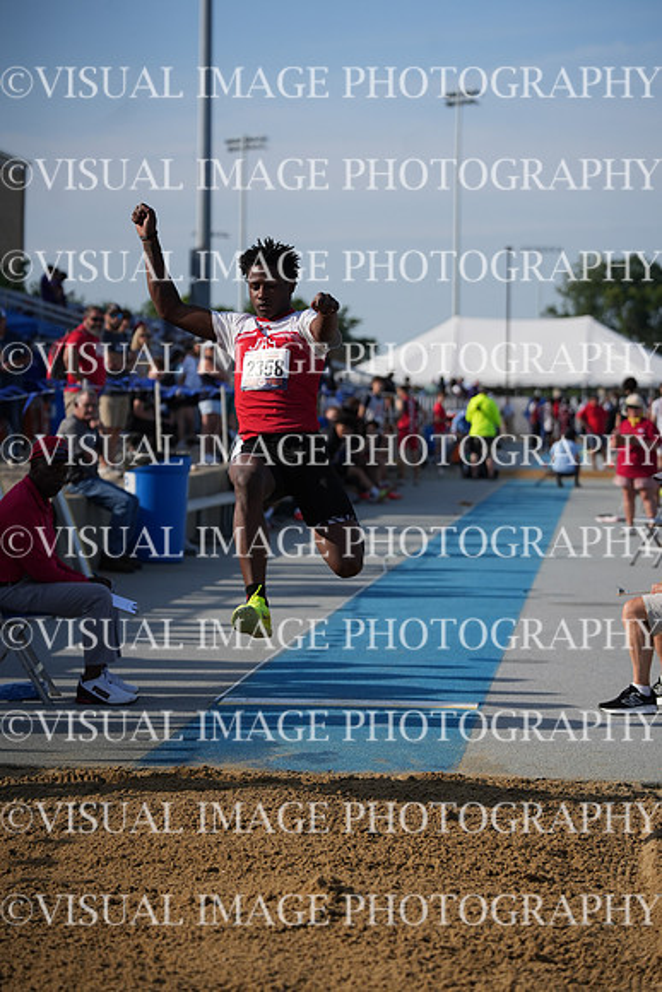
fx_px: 3115
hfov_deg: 12.1
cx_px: 331
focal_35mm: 113
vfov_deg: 18.1
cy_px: 496
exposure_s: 1/5000
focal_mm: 113
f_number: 4
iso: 400
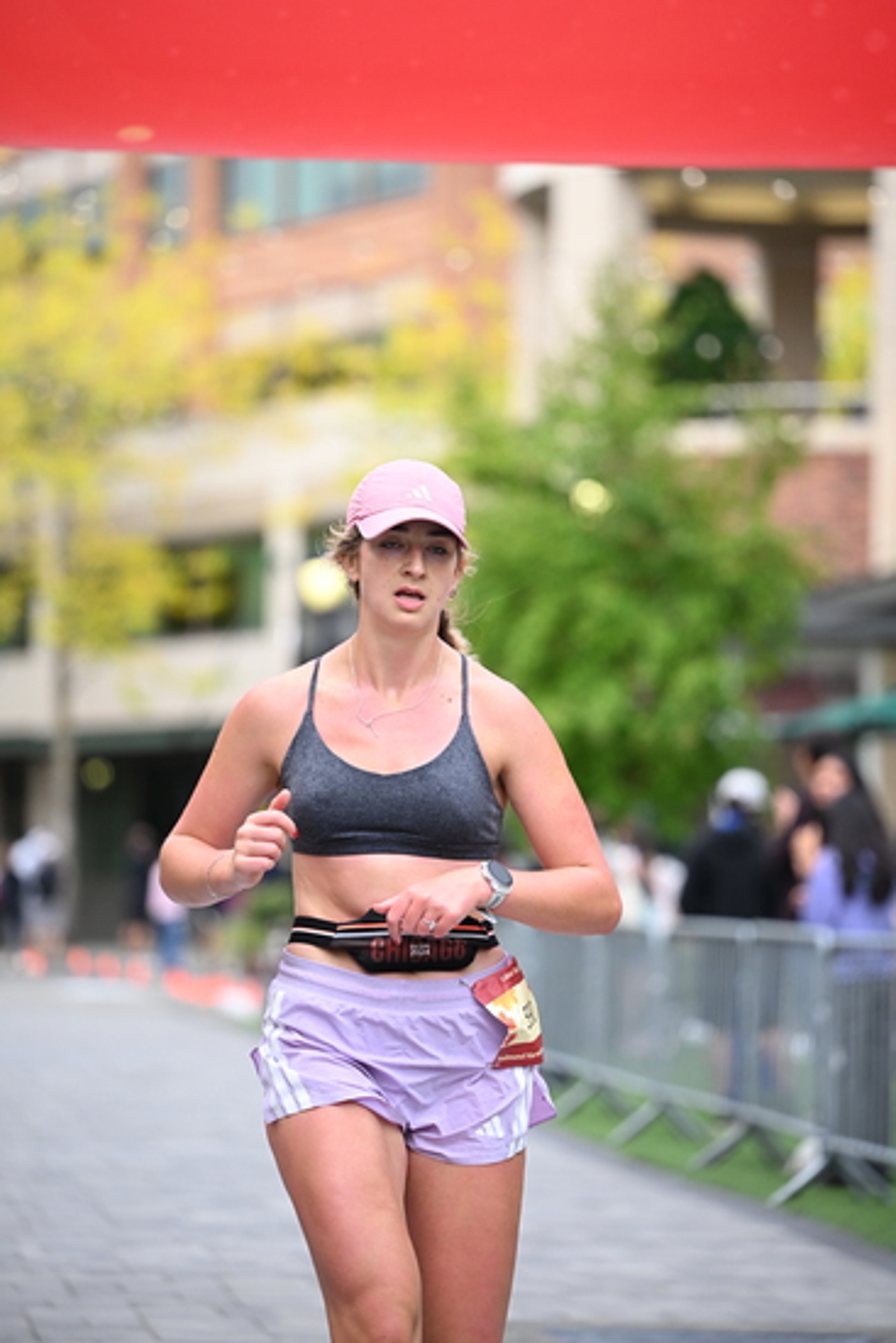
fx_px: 4850
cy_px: 672
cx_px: 448
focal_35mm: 130
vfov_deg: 15.8
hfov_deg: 10.6
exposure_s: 1/2000
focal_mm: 130
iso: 1000
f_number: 2.8
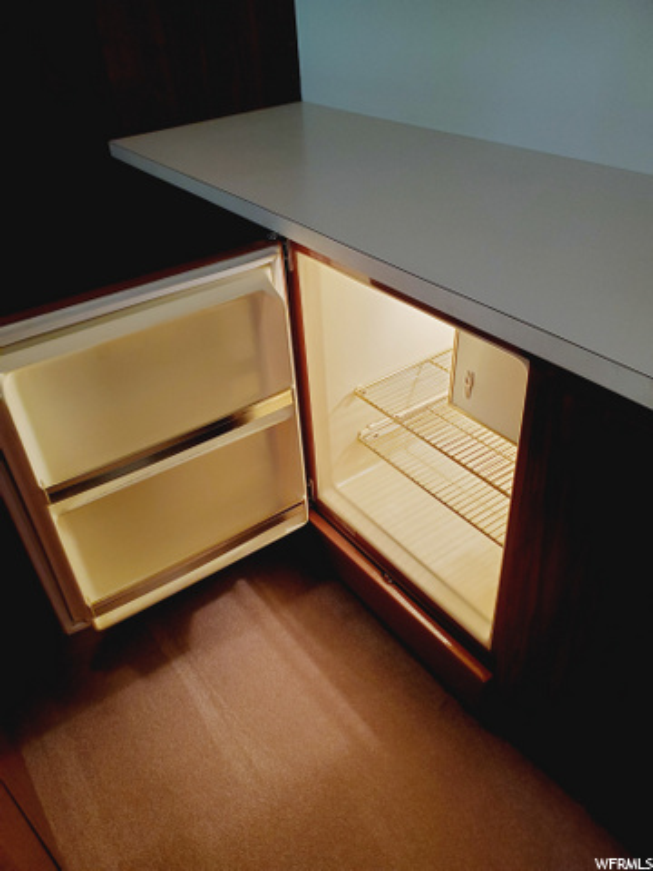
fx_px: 654
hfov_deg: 53.1
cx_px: 326
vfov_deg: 67.3
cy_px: 436
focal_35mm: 26
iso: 200
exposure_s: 1/60
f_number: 2.4
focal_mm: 4.3
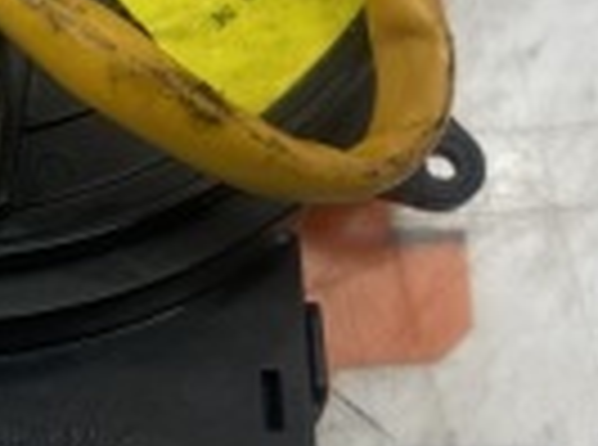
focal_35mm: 98
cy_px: -52
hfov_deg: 18.9
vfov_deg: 14.6
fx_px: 1688
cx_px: -126
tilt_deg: -71.7
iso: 32
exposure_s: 1/100
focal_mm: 4.25
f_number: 1.8
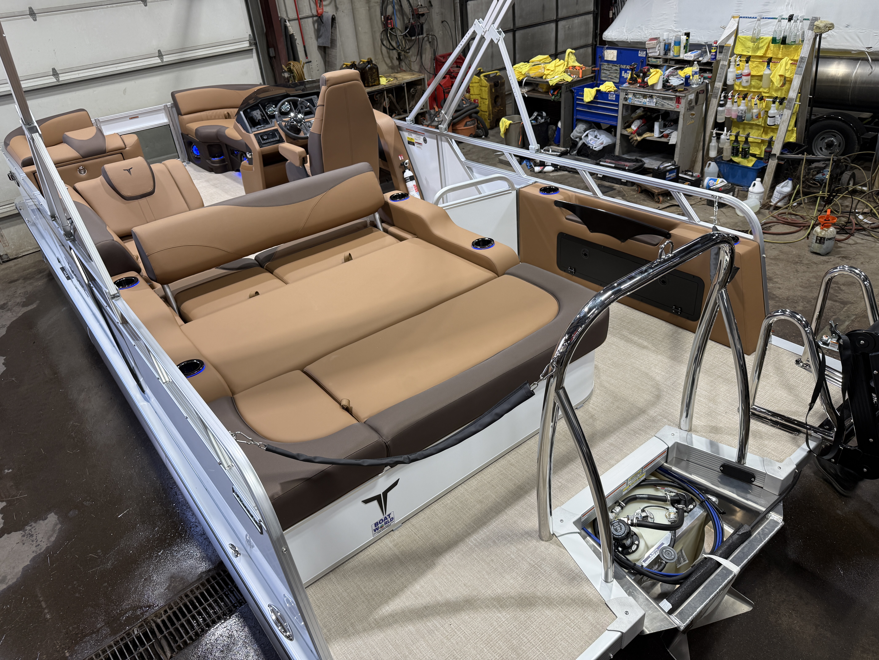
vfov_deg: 56.8
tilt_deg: -30.9
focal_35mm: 24
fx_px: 609
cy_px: 330
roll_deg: +3.9
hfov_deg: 71.6
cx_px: 440
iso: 80
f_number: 1.78
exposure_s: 1/120
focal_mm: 6.76
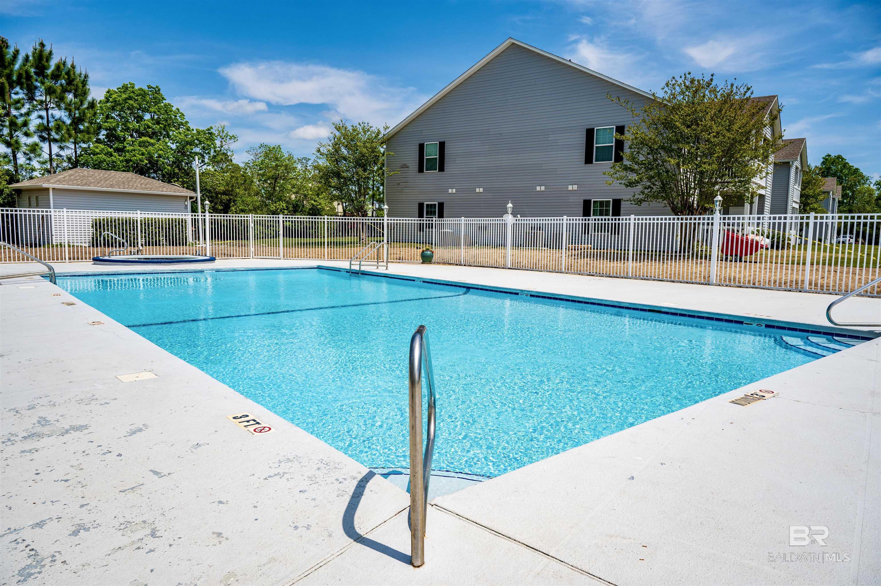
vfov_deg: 53.1
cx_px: 440
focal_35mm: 24
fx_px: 587
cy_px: 293
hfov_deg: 73.8
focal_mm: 24
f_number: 9
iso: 100
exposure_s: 1/320
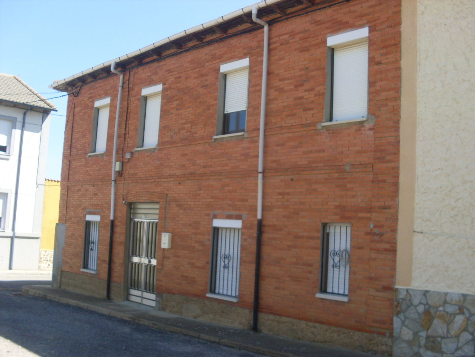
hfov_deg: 49.0
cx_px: 238
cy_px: 178
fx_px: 521
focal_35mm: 38
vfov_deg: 37.7
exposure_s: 1/500
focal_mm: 6.3
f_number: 2.8
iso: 80
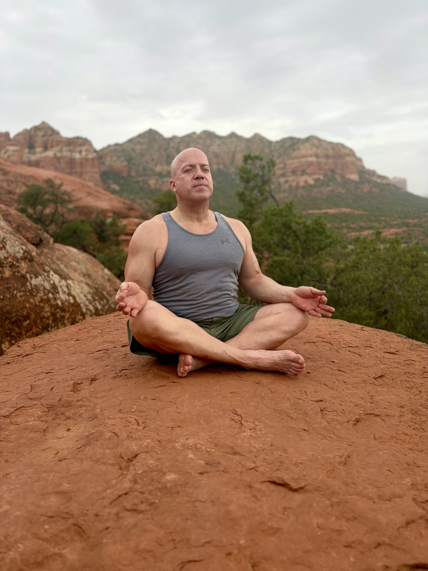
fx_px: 429
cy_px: 286
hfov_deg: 53.1
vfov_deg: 67.3
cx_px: 214
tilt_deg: -9.6
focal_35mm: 26
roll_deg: +3.2
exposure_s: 1/660
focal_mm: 5.96
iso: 50
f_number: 1.6
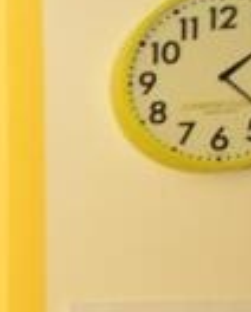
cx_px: -426
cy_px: 375
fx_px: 649
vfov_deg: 24.5
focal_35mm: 70
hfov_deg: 12.9
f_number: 8
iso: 400
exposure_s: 1/200
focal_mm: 10
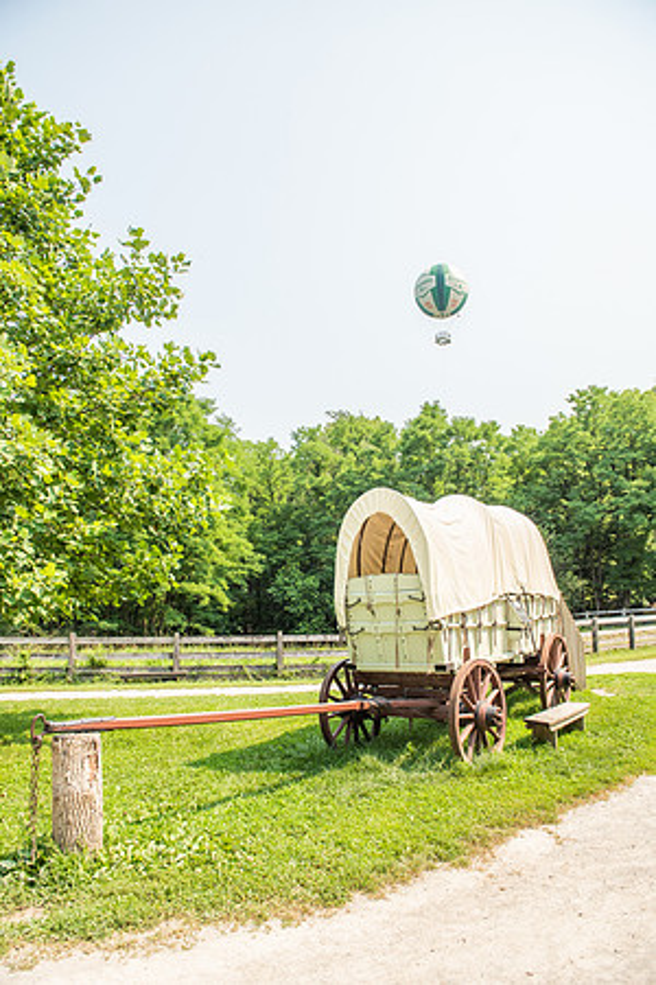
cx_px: 328
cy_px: 492
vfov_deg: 73.7
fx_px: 656
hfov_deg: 53.1
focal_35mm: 24
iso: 500
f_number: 4
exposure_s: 1/3200
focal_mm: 24
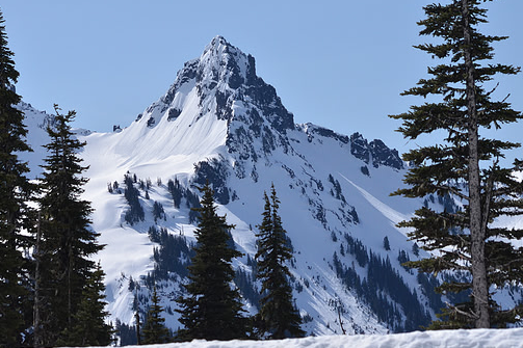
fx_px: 2759
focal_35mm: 190
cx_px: 226
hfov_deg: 10.8
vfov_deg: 7.2
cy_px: 154
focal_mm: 110
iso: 800
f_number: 9
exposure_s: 1/4000
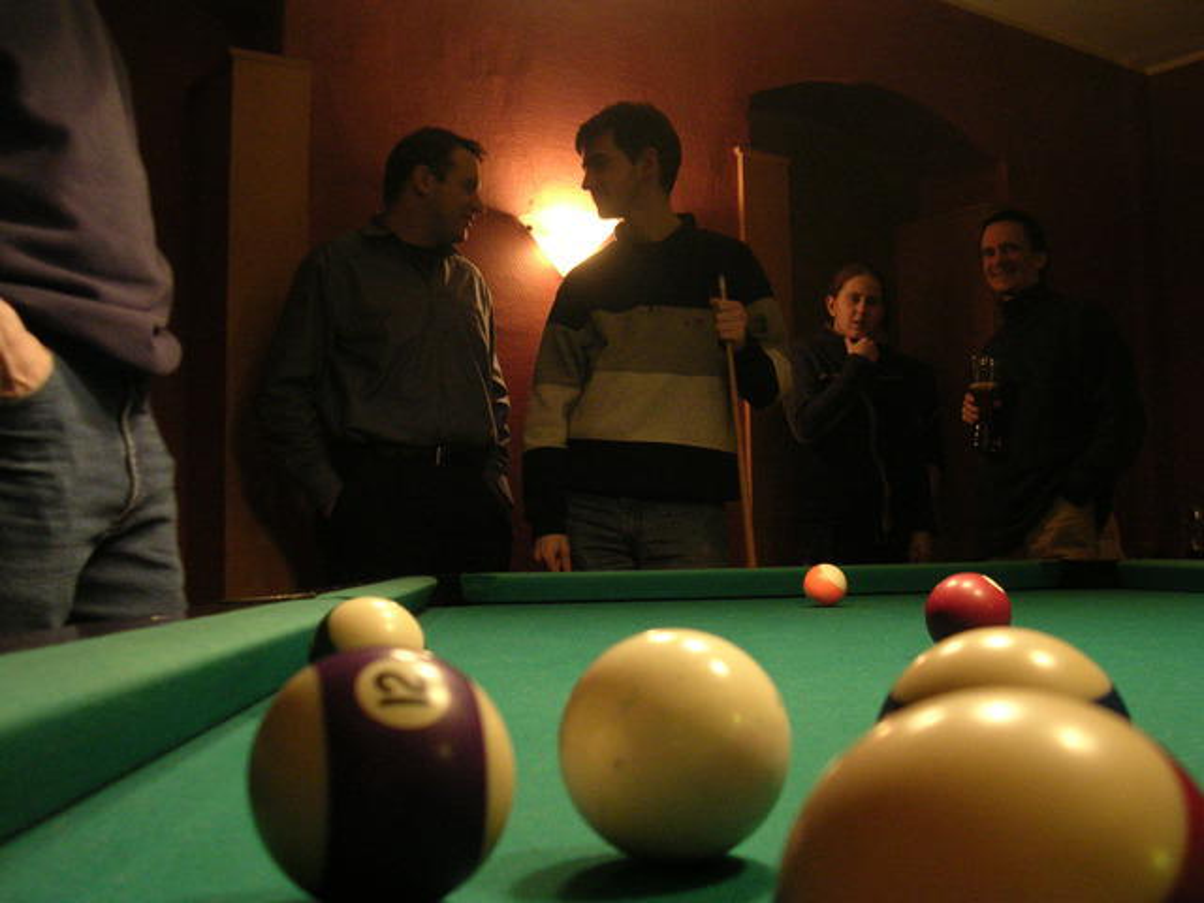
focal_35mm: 38
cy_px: 452
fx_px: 1322
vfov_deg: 37.7
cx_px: 602
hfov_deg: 49.0
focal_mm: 5.8
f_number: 2.8
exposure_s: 1/6.8
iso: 400
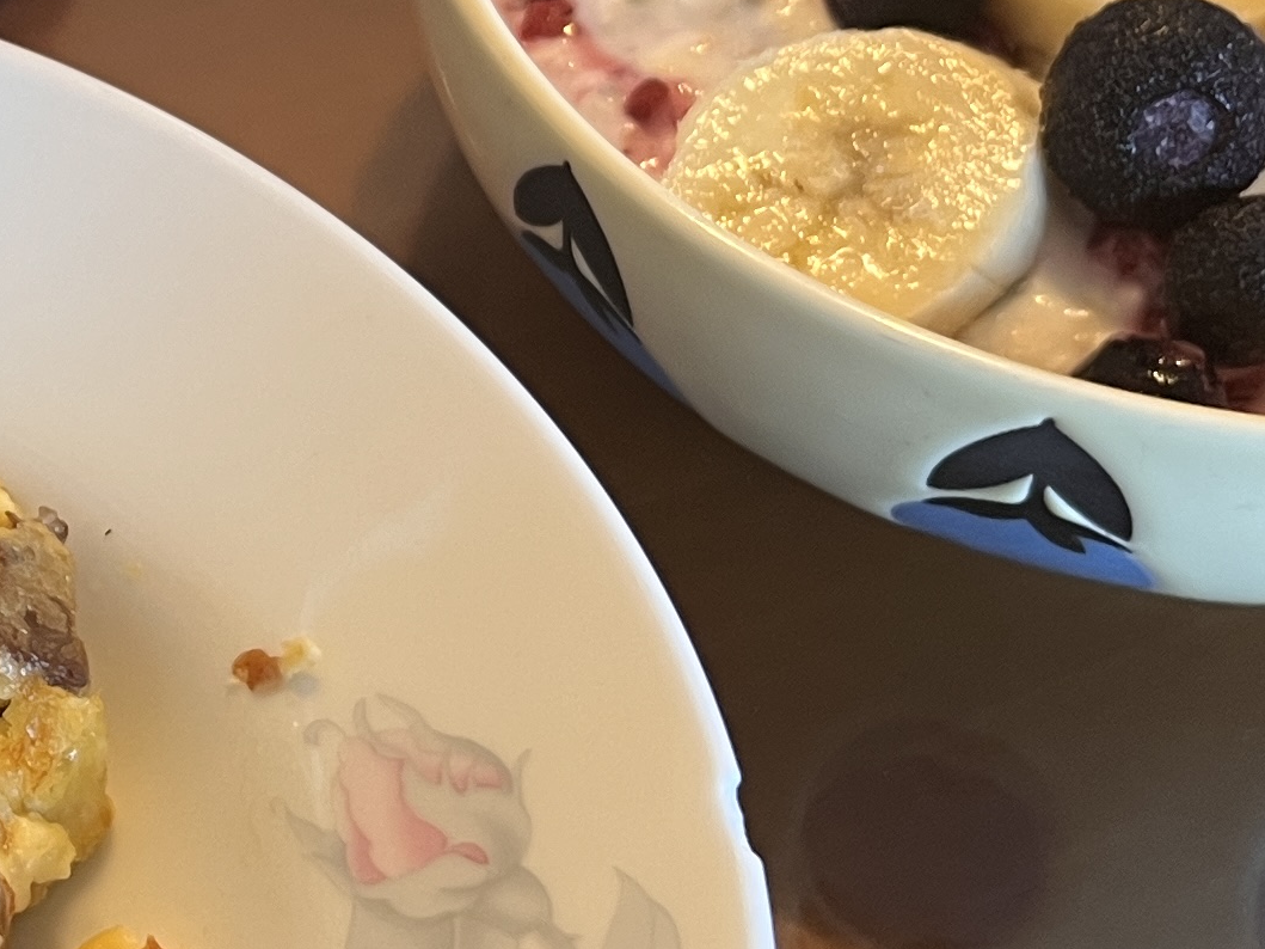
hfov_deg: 19.2
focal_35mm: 99
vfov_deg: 14.9
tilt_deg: -49.5
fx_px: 3617
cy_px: 618
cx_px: -14
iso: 100
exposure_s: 1/60
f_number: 1.5
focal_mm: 5.7
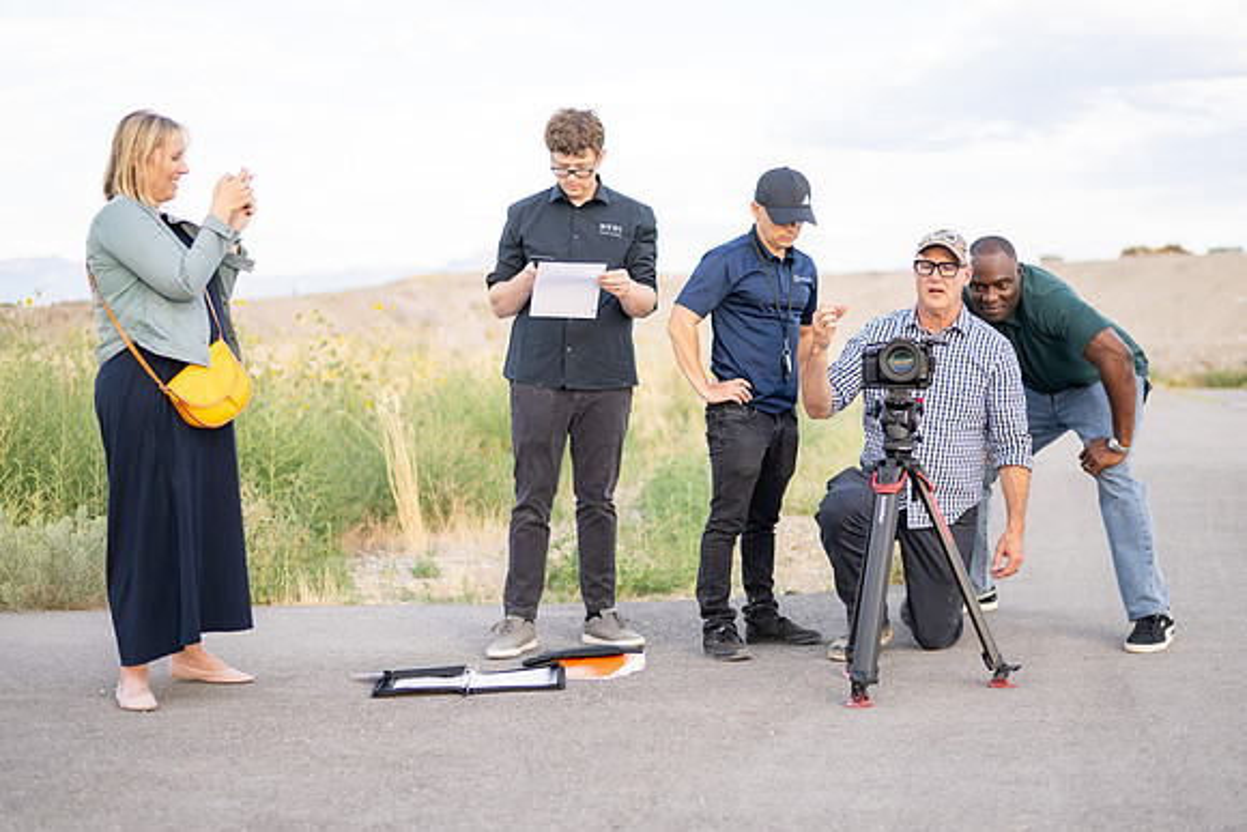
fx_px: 1802
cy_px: 416
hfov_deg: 38.2
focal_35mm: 52
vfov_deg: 26.0
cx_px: 638
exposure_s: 1/640
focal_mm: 50
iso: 200
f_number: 1.8
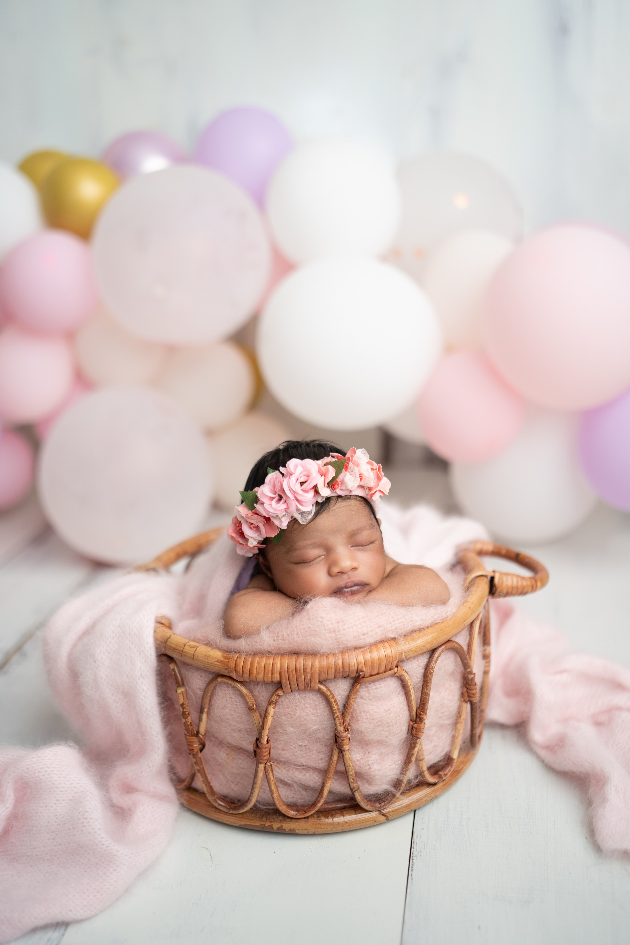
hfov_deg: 37.9
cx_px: 315
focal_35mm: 35
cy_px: 472
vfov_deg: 54.4
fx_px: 919
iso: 100
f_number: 1.6
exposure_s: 1/160
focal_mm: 35
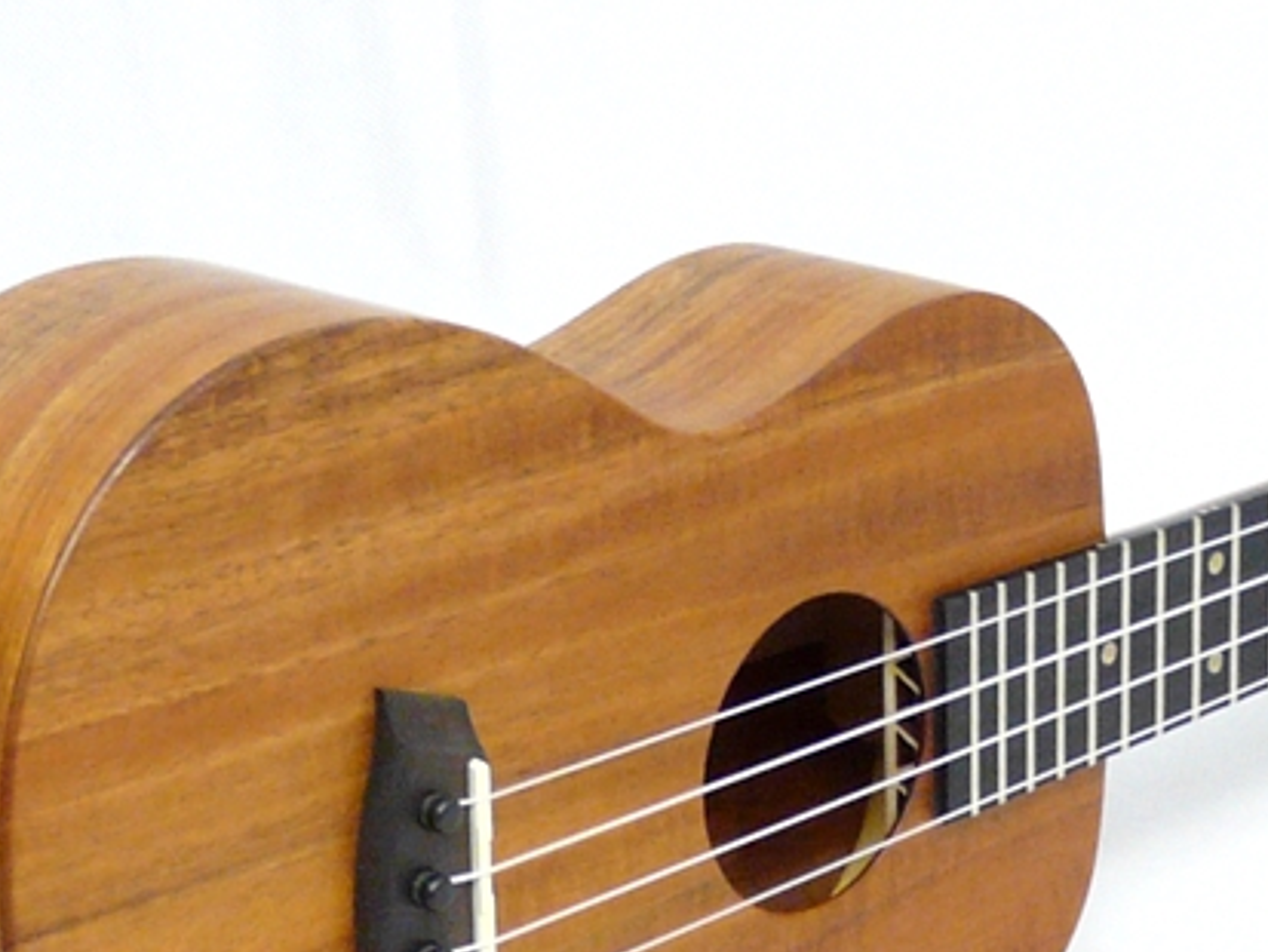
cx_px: 823
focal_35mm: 89
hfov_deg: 21.9
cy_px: 805
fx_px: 3261
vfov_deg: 16.4
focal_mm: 7.5
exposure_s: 1/10
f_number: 3.2
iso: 200
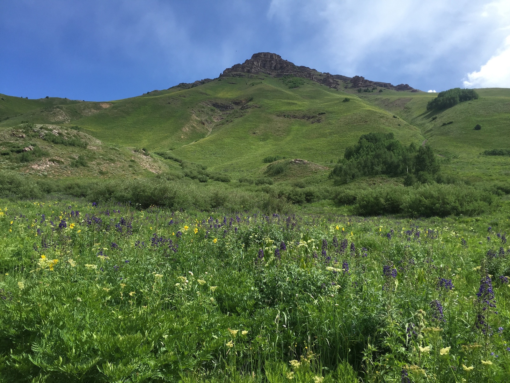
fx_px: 427
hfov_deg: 61.7
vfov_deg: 48.2
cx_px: 255
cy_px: 192
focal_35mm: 29
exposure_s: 1/1163
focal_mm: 4.15
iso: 32
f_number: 2.2
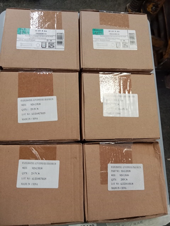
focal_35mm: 27
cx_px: 85
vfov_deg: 65.3
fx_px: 177
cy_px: 113
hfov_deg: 51.4
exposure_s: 1/20
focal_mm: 3.65
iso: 762
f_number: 2.2
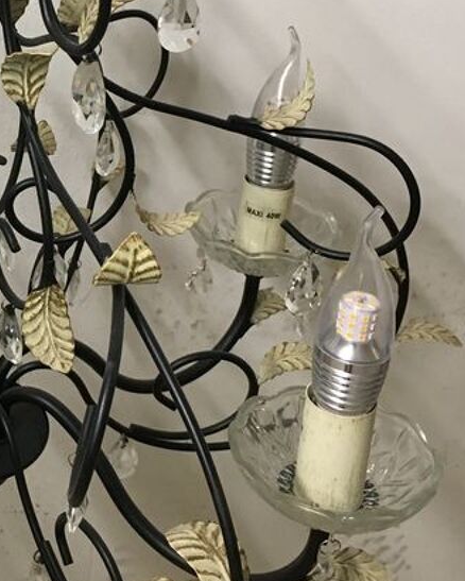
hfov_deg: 21.3
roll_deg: -1.3
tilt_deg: -32.2
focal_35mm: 69
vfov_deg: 27.2
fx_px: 1186
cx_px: -20
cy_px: 158
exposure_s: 1/33
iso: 160
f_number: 2.2
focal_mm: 4.15
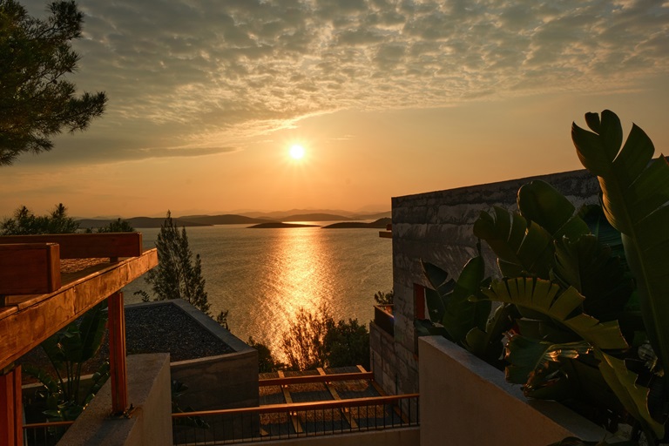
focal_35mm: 29
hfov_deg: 63.7
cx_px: 334
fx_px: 539
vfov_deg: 45.0
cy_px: 223
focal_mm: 19
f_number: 20
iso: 320
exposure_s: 1/250
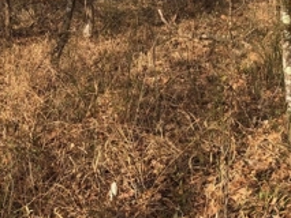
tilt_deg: +1.0
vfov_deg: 20.1
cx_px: 277
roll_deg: +0.6
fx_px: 589
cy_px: -20
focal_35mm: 70
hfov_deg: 26.6
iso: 20
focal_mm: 3.99
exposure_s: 1/1116
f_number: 1.8
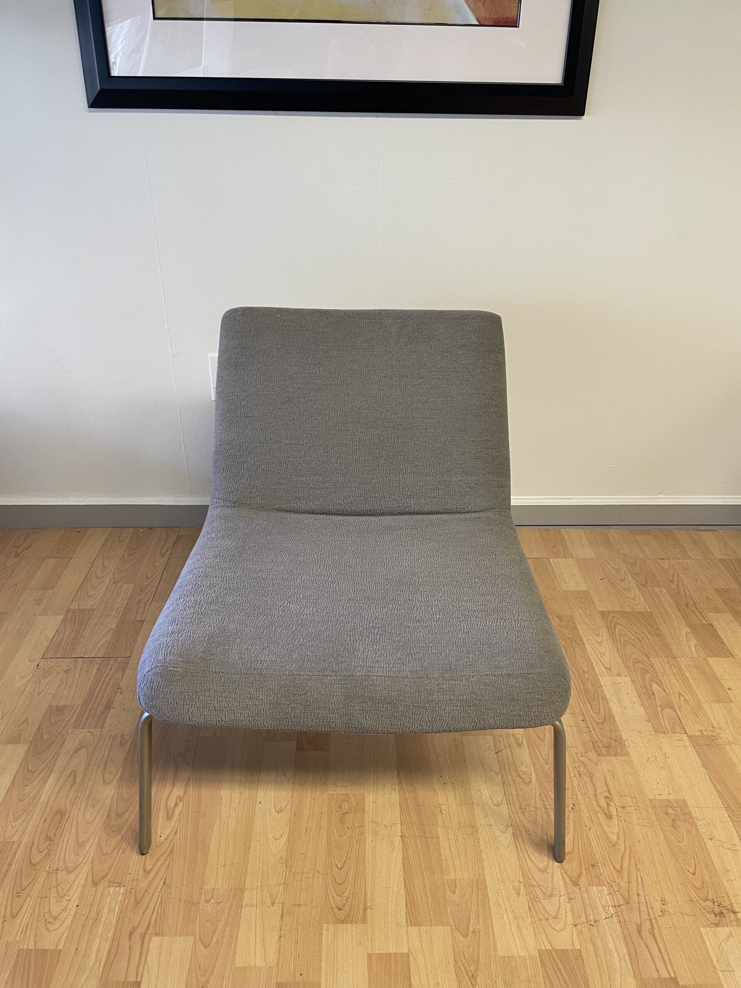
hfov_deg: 53.1
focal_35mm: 26
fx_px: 742
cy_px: 494
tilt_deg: -28.9
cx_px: 370
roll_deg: -0.2
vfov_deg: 67.3
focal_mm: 4.2
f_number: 1.6
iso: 80
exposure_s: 1/60
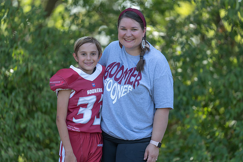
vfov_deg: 7.3
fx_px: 1271
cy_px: 81
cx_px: 122
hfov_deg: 10.9
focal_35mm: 188
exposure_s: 1/400
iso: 100
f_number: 2.8
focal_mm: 184
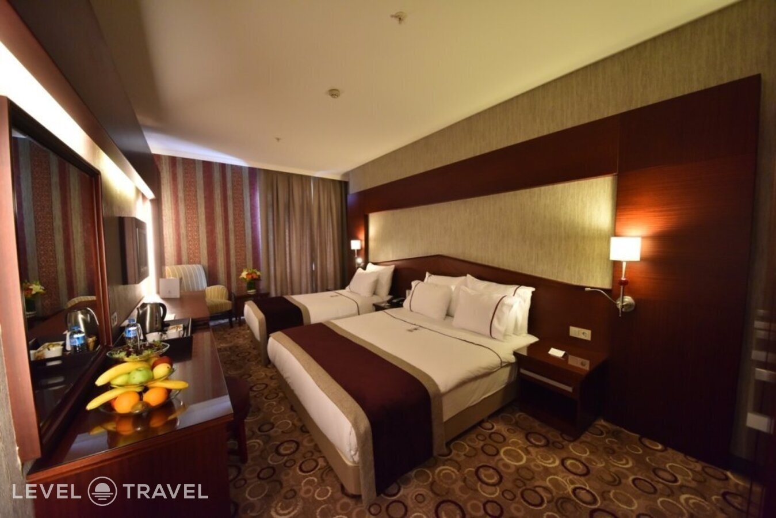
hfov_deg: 112.6
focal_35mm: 12
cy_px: 259
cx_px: 388
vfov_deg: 90.0
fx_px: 259
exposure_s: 1/50
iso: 2500
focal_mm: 12
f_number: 4.5
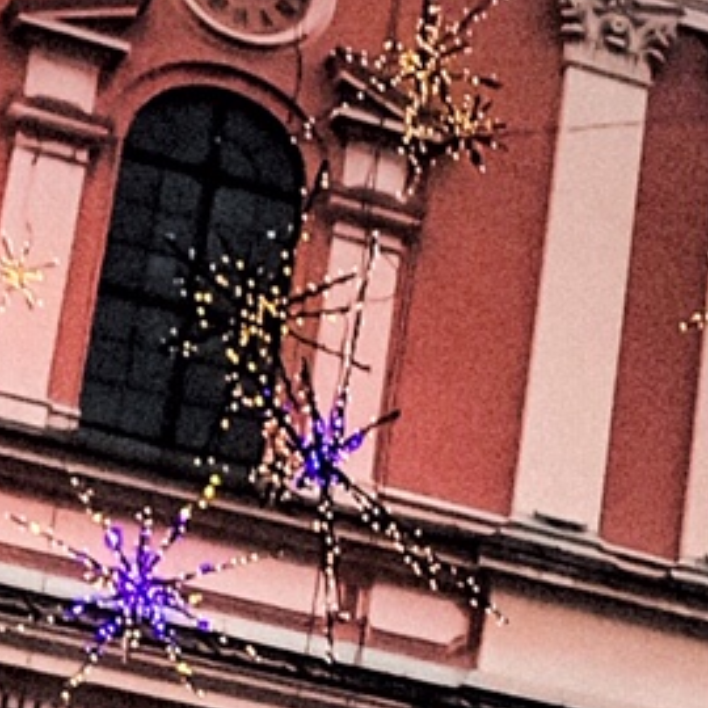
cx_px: 1723
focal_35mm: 185
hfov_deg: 8.6
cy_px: 671
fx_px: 4281
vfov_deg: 9.4
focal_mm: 3.99
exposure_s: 1/120
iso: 20
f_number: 1.8
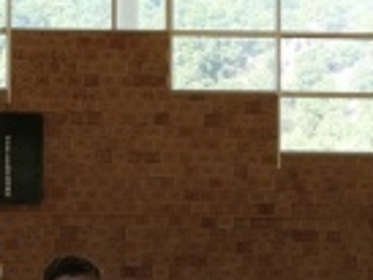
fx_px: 2200
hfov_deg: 9.5
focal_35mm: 204
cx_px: -106
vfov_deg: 7.3
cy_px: 217
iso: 125
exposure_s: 1/125
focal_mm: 11.7
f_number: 2.8
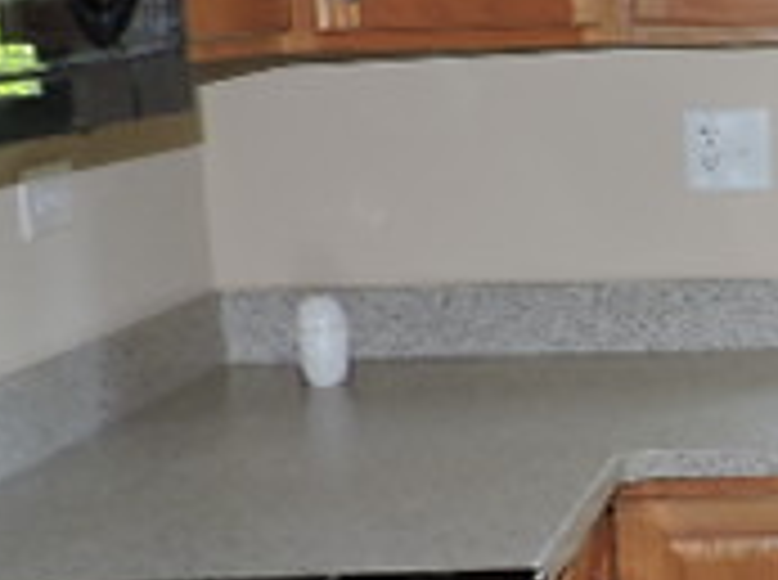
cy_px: 315
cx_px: 1295
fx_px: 1996
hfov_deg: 18.5
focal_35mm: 89
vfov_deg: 16.5
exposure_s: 1/30
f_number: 3
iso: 200
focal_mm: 4.3
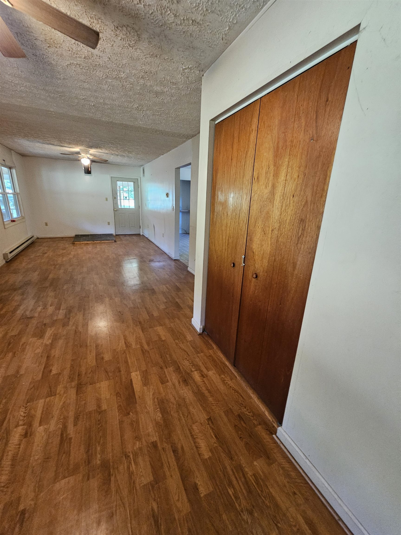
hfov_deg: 89.9
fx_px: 201
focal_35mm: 13
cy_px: 268
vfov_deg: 106.2
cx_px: 200
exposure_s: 1/30
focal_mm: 2.2
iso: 400
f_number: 2.2
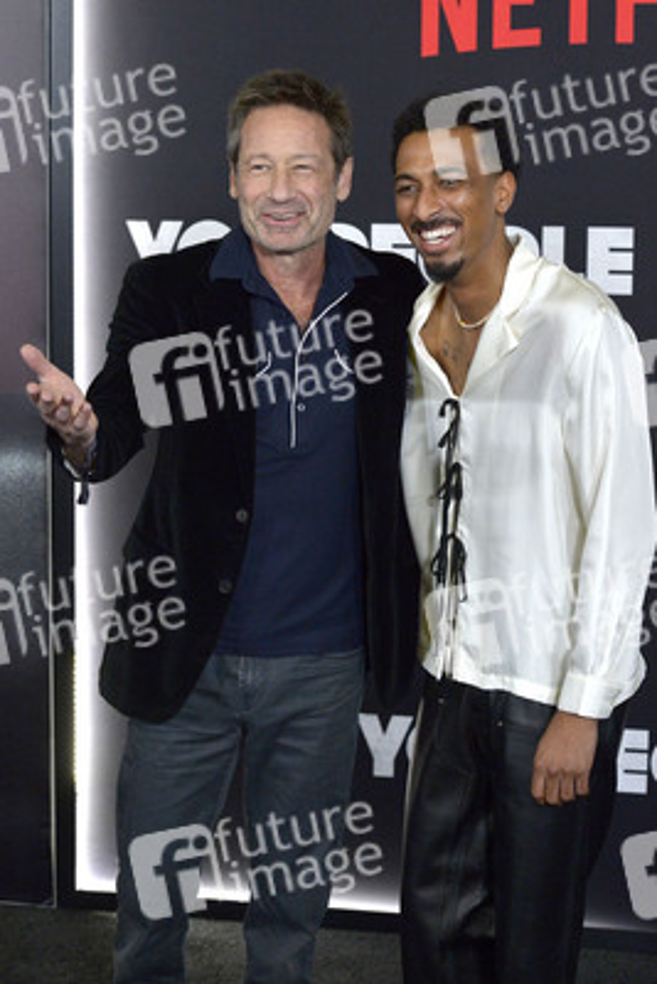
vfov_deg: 28.8
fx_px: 1914
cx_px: 328
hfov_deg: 19.5
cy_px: 492
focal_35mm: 70
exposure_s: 1/250
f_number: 6.3
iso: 3200
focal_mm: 70
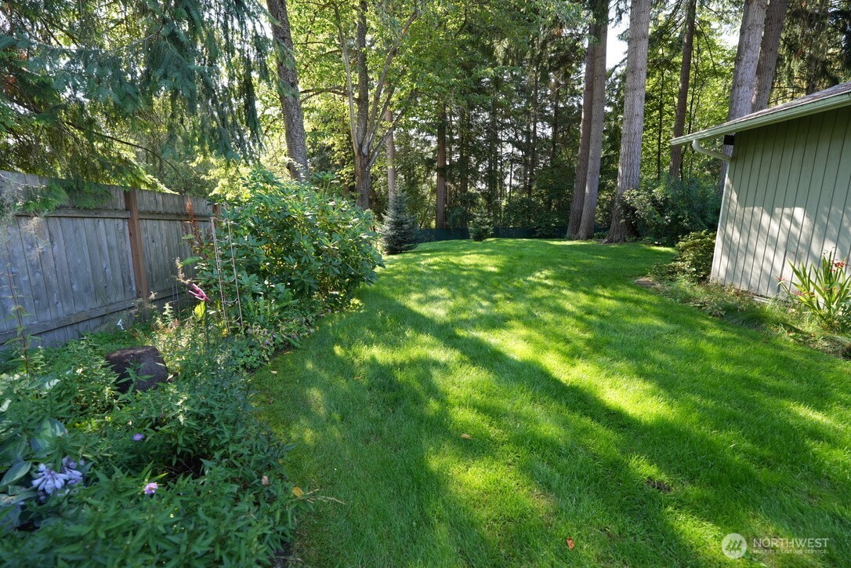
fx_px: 378
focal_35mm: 16
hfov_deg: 96.7
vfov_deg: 73.7
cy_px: 284
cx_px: 426
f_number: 4
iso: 320
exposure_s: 1/160
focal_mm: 16
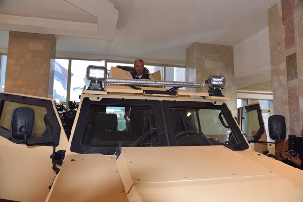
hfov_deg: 67.3
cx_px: 152
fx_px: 227
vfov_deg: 48.0
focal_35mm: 27
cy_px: 101
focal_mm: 27
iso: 800
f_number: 4.5
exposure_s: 1/100
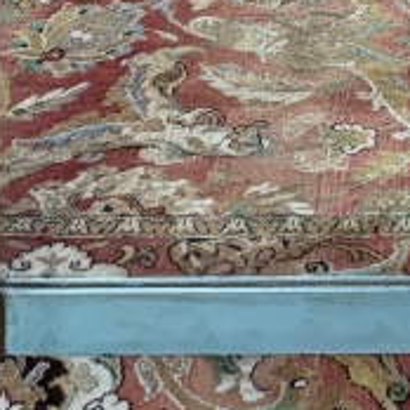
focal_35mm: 146
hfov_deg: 11.7
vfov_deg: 9.0
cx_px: 525
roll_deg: -0.5
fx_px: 1956
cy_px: -938
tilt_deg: -7.0
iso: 64
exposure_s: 1/100
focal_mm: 6.76
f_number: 1.78
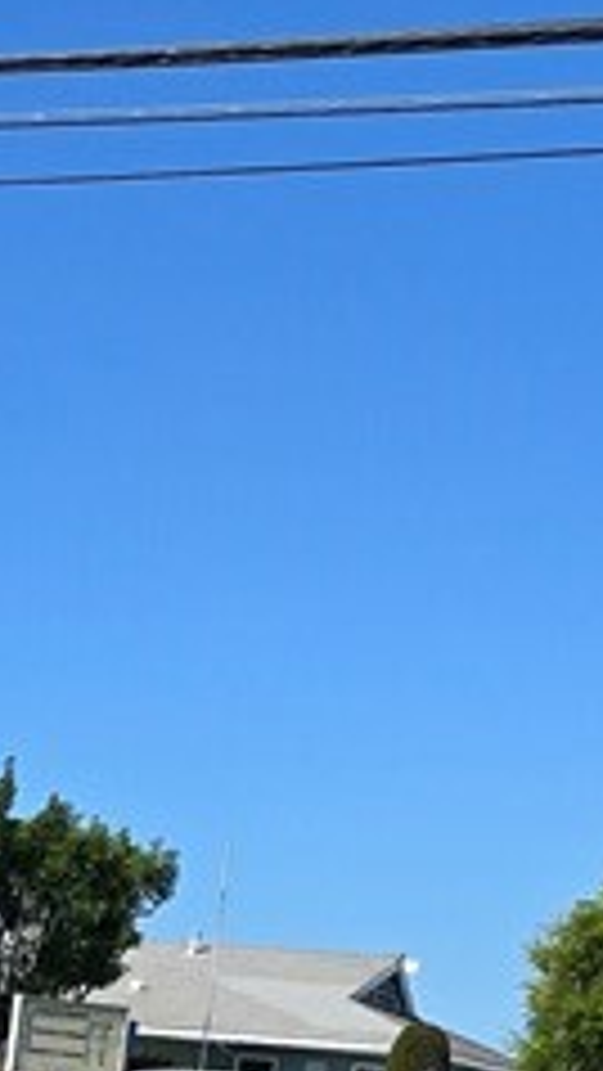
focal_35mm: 108
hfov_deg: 10.6
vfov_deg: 18.5
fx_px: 3068
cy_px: 1382
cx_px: -436
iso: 12
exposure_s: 1/1019
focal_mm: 6.3
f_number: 1.7
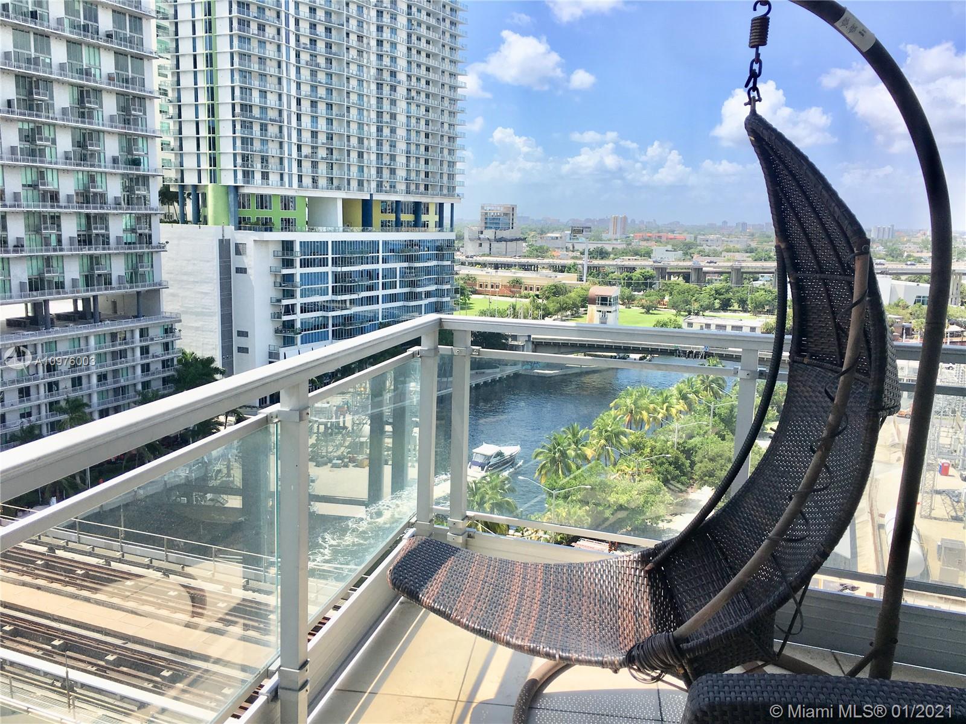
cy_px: 362
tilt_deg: -8.4
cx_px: 483
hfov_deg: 61.7
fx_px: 809
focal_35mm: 29
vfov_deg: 48.2
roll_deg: -2.4
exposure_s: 1/1374
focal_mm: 4.15
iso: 25
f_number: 2.2
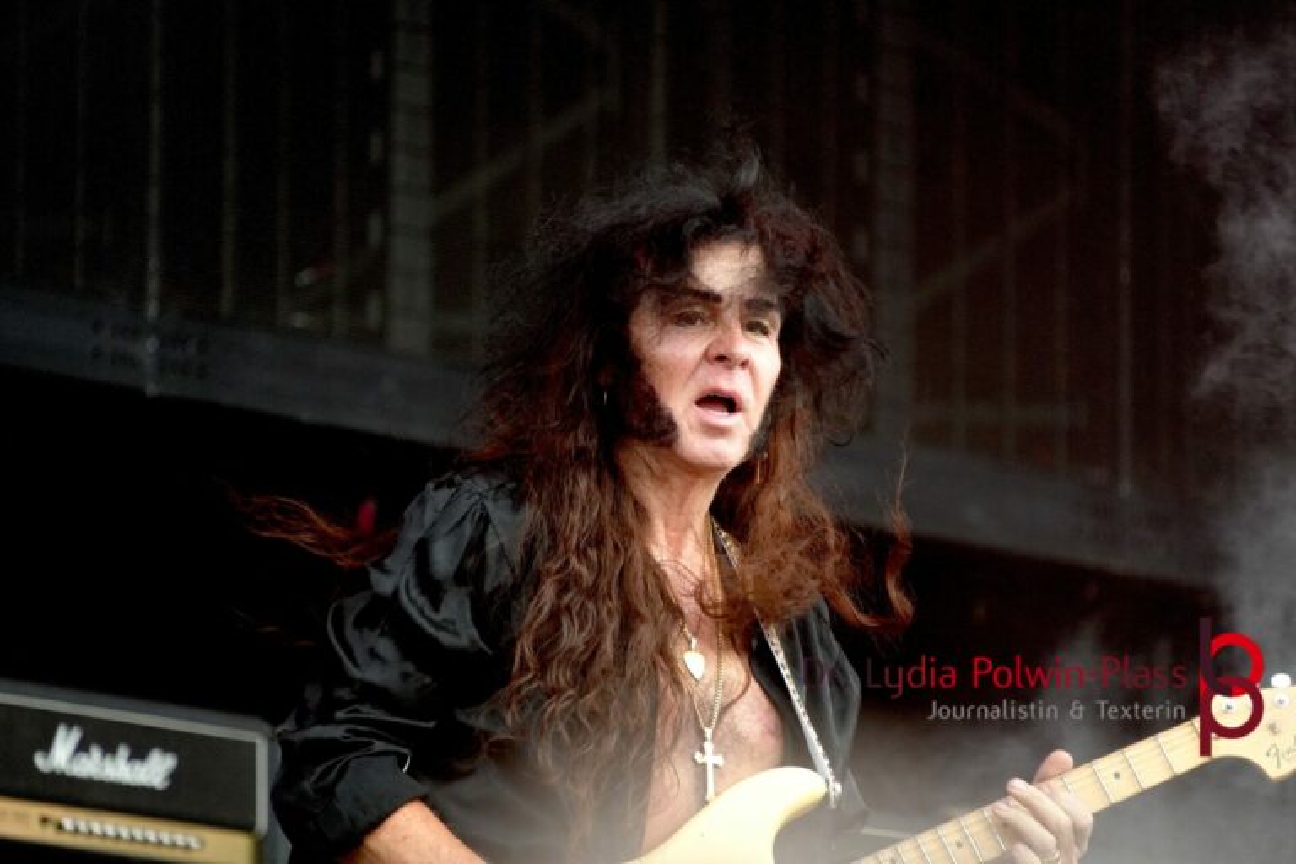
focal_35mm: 334
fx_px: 12041
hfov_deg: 6.2
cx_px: 648
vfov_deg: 4.1
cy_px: 432
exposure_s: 1/400
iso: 1600
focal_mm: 223
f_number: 6.3
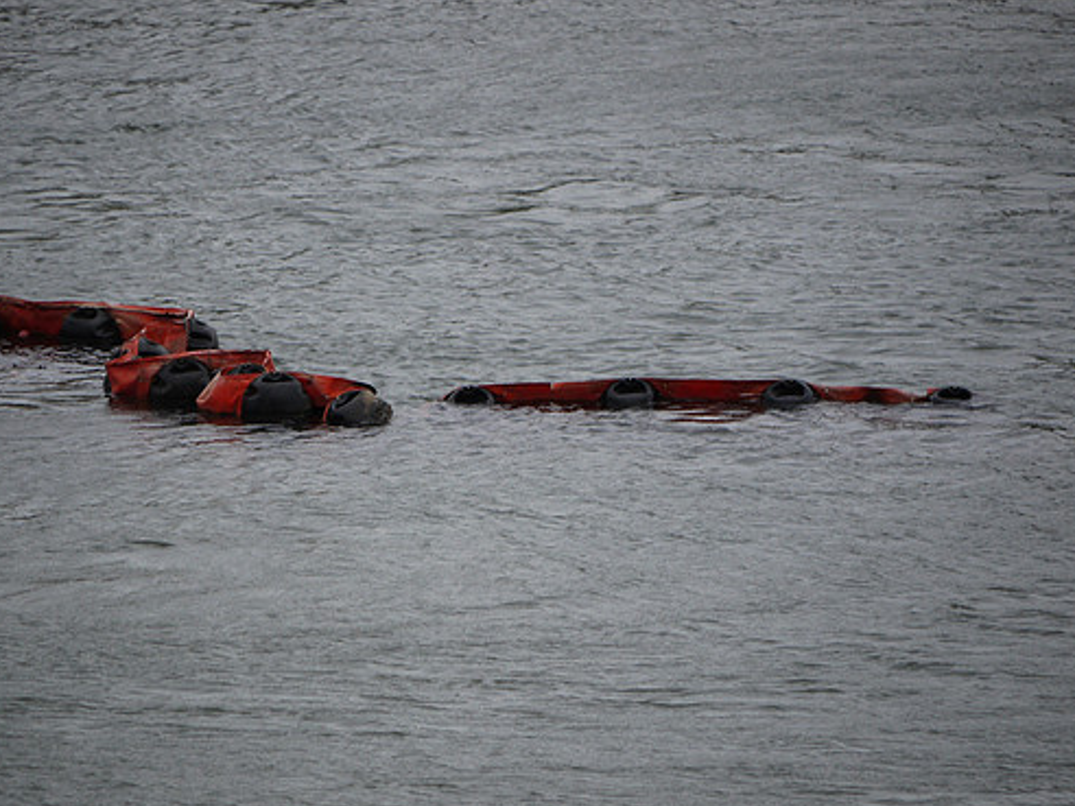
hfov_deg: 2.8
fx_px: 21987
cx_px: 483
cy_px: 438
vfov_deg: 2.1
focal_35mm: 708
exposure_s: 1/250
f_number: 5.6
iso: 160
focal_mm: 300
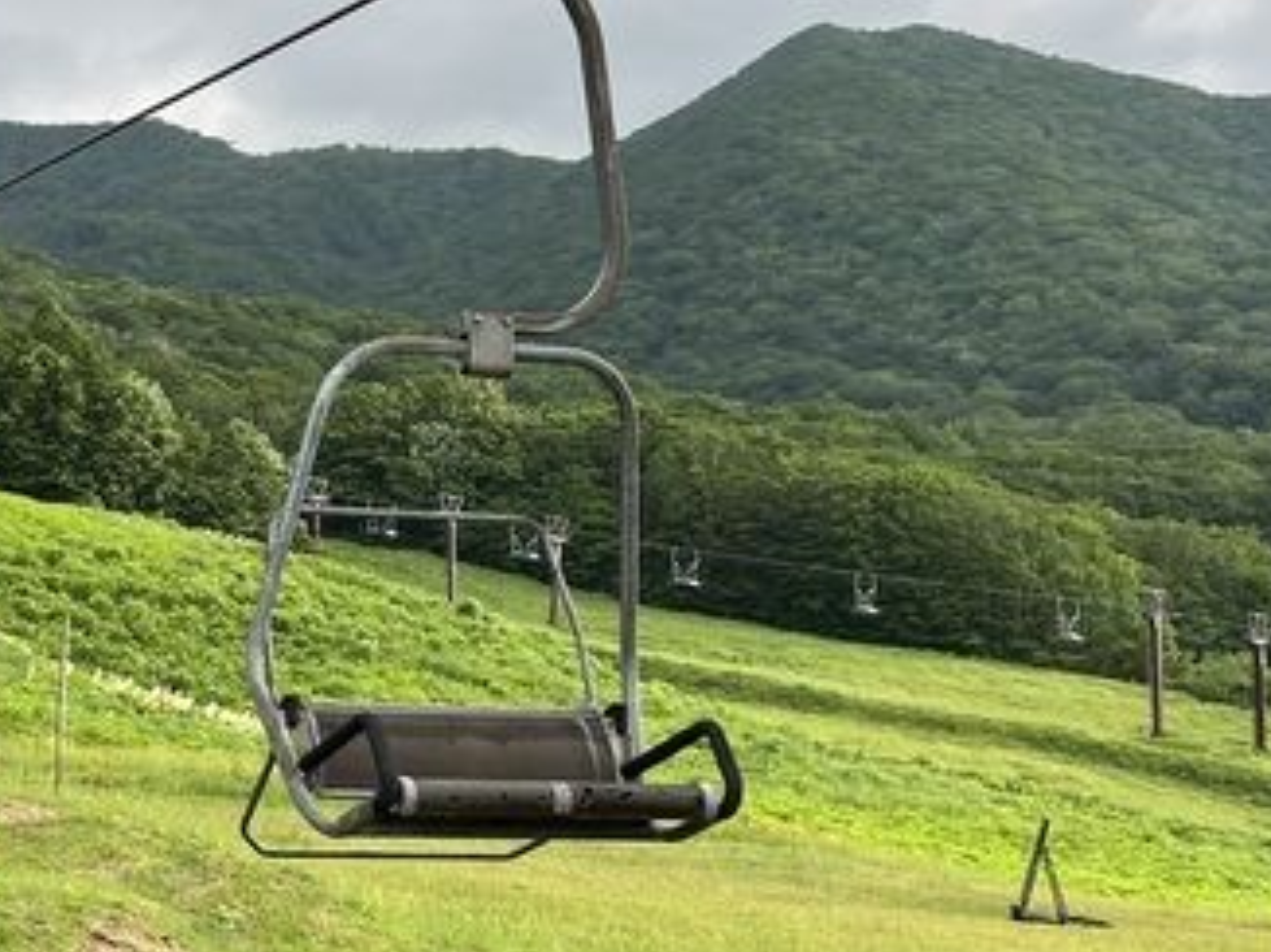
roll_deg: -0.2
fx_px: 2385
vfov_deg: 22.5
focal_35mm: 65
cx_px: -88
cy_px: 626
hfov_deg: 27.6
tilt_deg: +3.8
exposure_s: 1/513
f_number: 1.6
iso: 50
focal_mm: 5.1
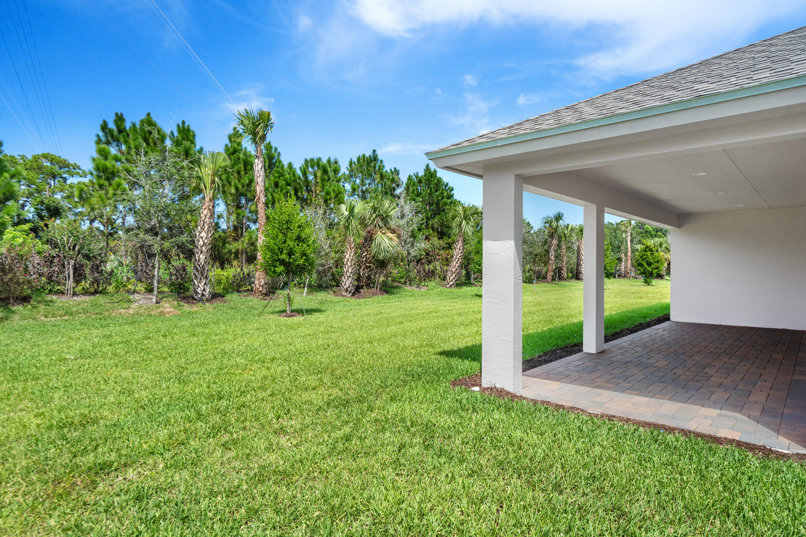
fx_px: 448
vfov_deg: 61.9
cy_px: 268
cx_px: 403
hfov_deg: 84.0
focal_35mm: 20
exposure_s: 1/200
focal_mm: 20
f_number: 8
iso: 800
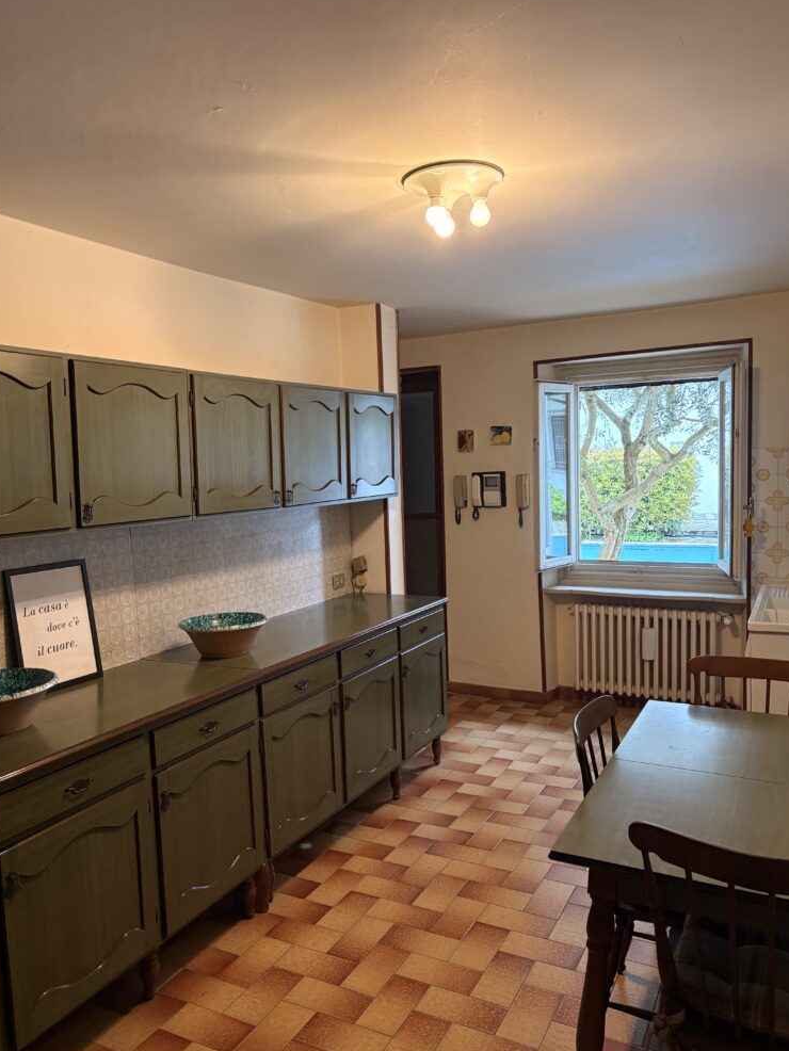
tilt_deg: -4.9
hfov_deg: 51.4
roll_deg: +2.4
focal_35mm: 27
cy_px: 531
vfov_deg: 65.3
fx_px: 820
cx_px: 393
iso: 160
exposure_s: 1/100
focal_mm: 5.96
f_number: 1.6
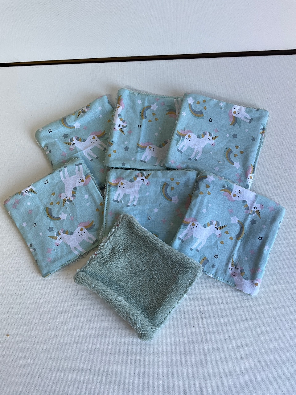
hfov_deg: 48.2
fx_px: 331
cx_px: 148
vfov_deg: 61.7
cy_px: 198
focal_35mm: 29
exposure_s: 1/100
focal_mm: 3
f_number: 1.8
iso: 25
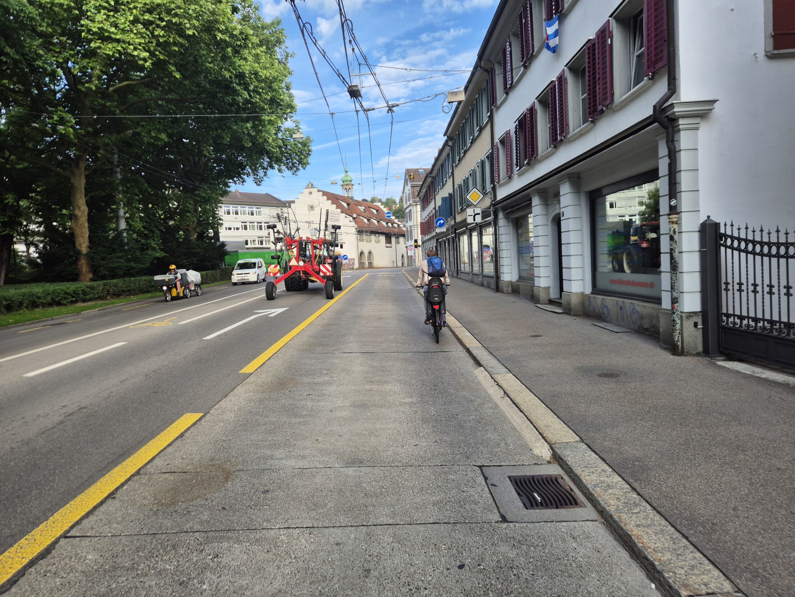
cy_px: 298
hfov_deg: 73.9
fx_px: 528
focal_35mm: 23
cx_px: 398
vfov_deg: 58.9
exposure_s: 1/606
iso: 25
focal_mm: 5.4
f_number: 1.8
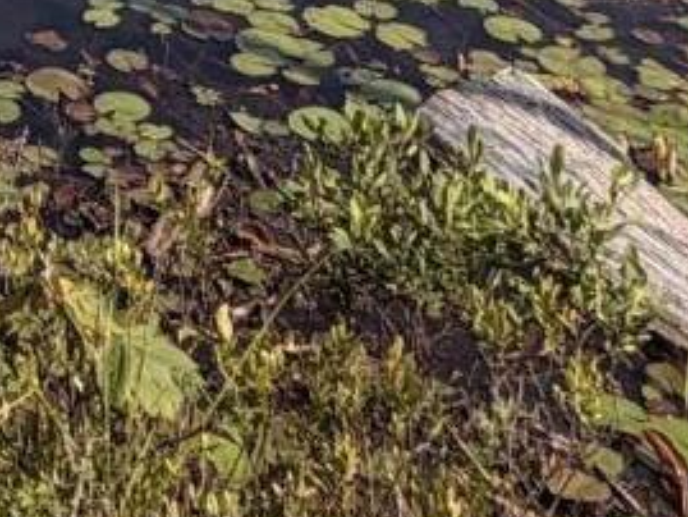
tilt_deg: -8.8
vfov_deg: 11.7
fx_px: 2068
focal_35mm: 104
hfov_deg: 16.6
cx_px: -437
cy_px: -719
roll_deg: +2.0
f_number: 2.2
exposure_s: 1/770
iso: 25
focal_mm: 2.22
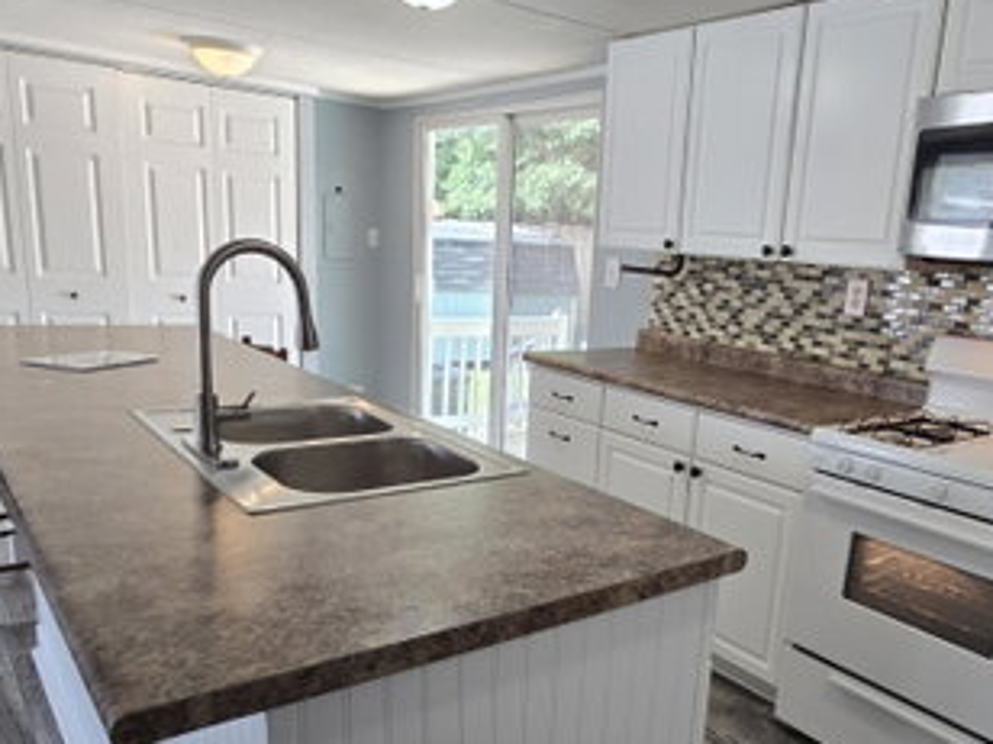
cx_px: 611
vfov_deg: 51.0
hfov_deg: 64.5
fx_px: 775
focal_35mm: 27
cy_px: 444
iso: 100
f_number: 2.2
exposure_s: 1/60
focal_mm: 2.2
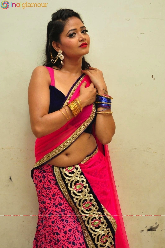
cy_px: 124
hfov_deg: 20.1
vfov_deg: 29.9
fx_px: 465
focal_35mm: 68
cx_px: 82
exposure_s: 1/125
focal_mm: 45
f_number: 7.1
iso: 1600
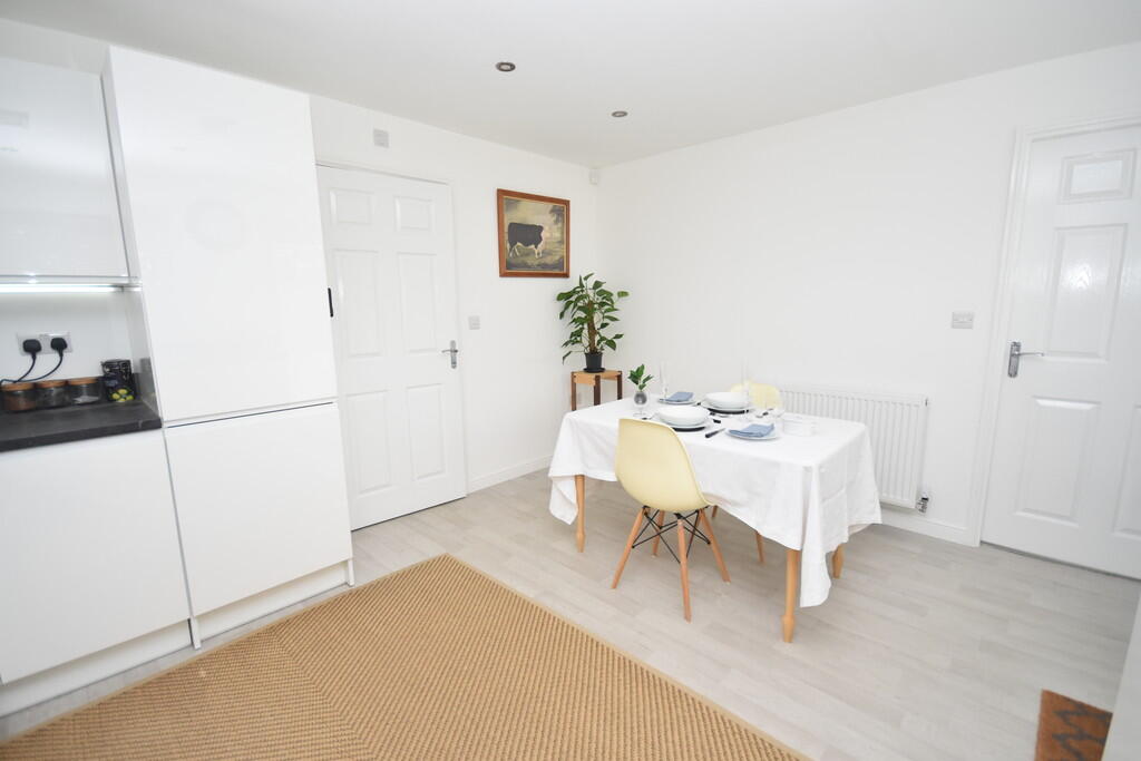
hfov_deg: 100.4
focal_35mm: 15
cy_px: 380
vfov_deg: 77.3
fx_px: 475
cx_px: 570
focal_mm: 10
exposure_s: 1/160
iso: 800
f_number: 4.5
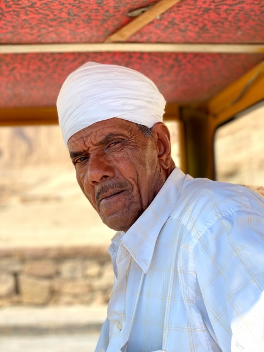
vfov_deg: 36.8
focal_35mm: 52
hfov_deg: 28.0
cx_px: 132
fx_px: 529
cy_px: 176
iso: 20
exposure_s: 1/558
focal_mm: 6
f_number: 2
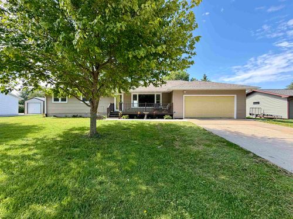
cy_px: 110
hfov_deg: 102.1
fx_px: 119
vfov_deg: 85.7
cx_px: 146
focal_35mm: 14
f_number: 2.2
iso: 50
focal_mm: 2.22
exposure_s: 1/502
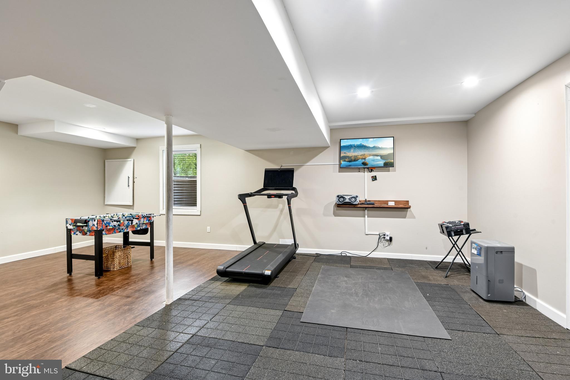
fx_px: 253
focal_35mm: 16
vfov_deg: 73.7
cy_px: 190
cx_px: 285
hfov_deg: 96.7
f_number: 8
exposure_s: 1/2.5
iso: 400
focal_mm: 16
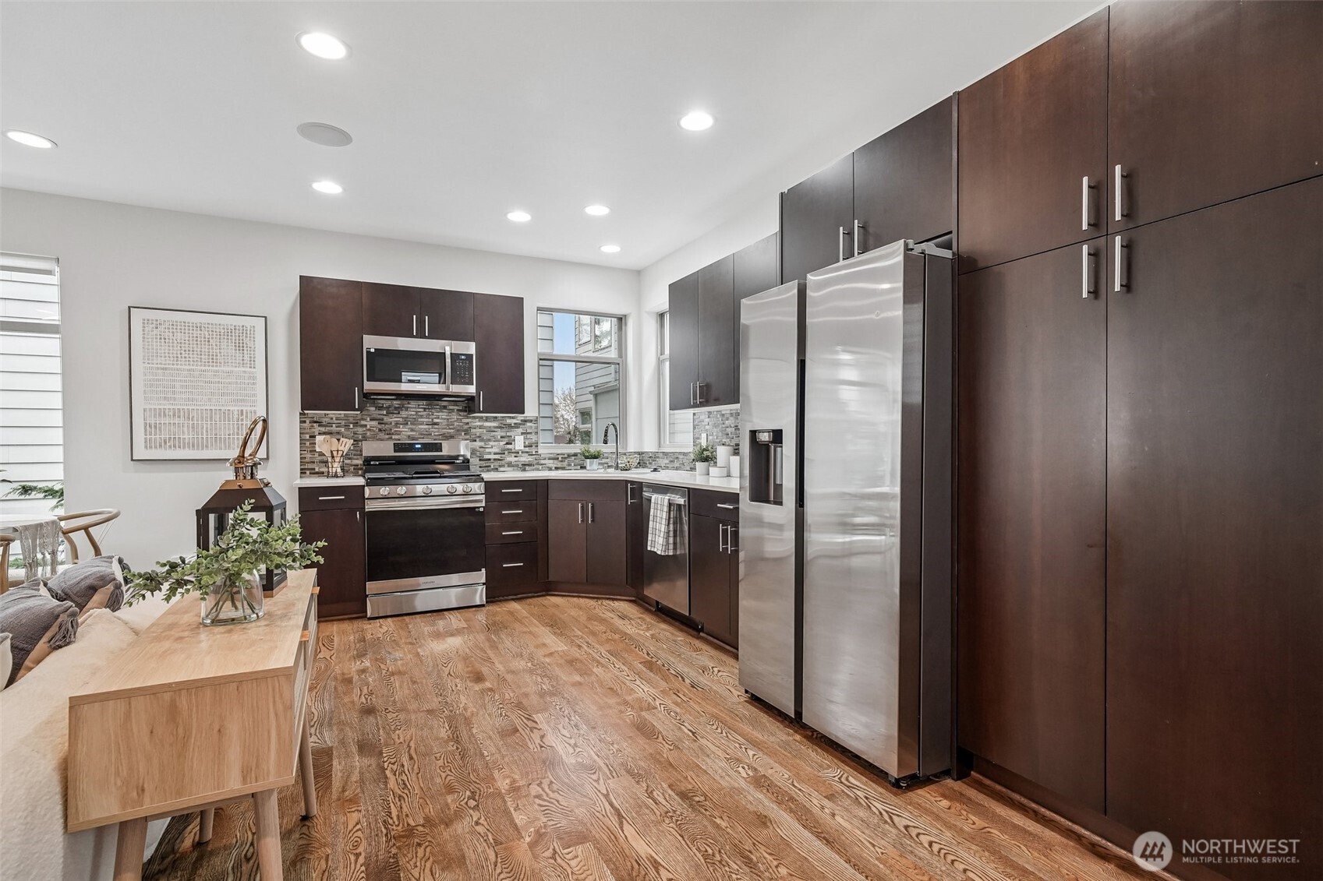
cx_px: 662
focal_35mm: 16
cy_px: 440
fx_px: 588
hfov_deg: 96.7
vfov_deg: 73.7
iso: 1600
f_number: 8
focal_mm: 16
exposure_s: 1/15
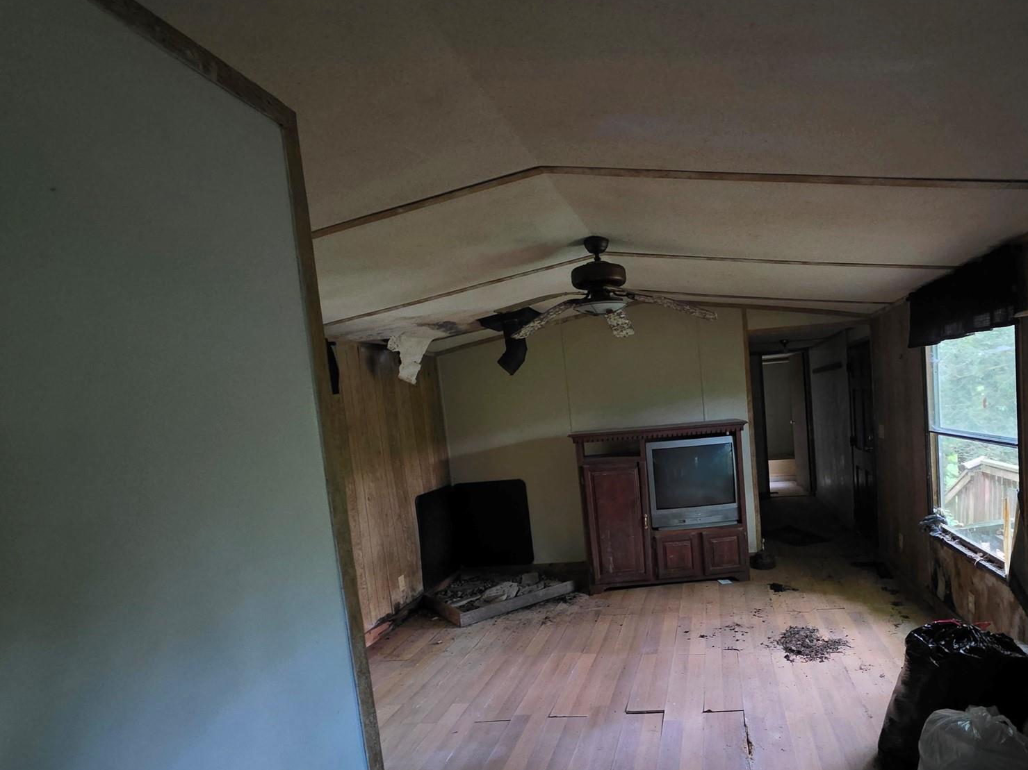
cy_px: 458
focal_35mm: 18
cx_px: 656
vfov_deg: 70.9
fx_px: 535
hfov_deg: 85.7
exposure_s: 1/24
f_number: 1.9
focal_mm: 2.2
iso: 1600
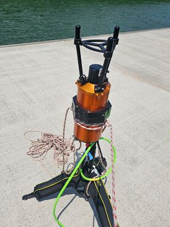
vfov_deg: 69.3
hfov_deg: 54.8
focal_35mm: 25
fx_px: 164
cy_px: 107
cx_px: 92
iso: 12
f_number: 1.7
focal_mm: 6.3
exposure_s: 1/1930
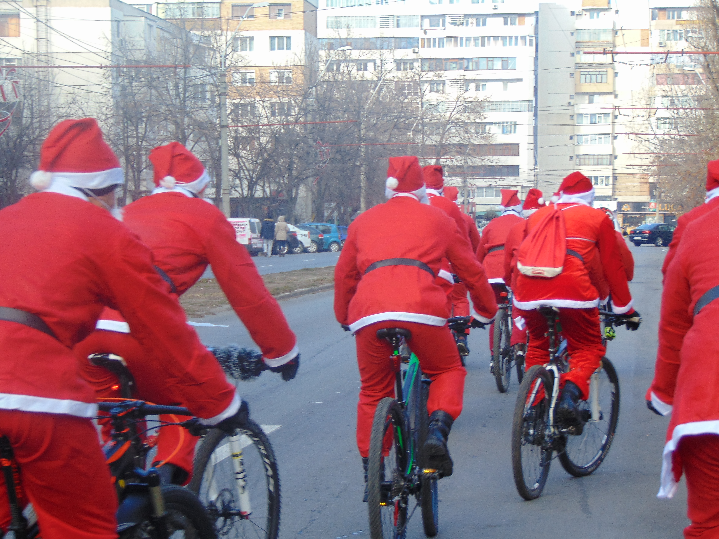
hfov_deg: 18.2
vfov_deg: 13.7
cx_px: 360
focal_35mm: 108
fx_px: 2243
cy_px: 270
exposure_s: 1/125
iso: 80
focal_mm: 19.4
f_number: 3.9
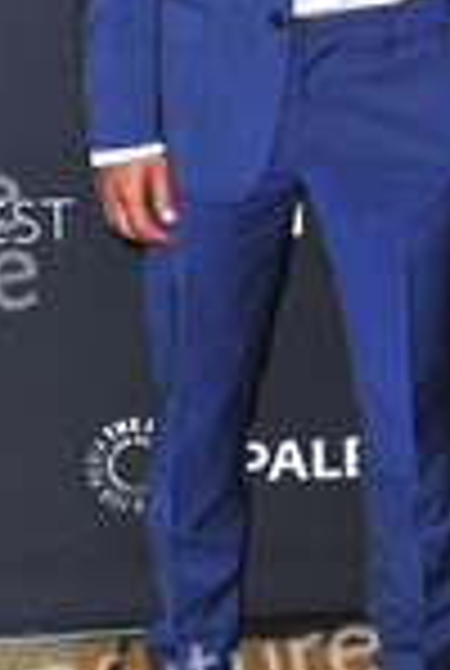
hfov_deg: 10.3
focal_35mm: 134
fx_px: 2501
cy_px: 58
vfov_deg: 15.1
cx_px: 299
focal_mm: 50
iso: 500
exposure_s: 1/320
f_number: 4.5
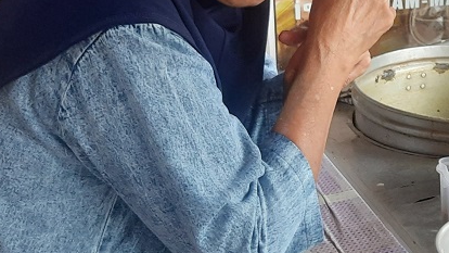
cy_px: 61
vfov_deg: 15.2
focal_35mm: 79
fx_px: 941
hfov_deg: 26.1
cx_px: 393
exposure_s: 1/50
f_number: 2
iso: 320
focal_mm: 4.6
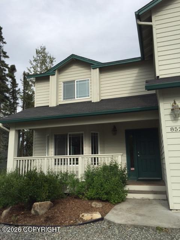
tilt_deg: +11.3
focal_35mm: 29
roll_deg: +0.9
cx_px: 90
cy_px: 120
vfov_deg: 61.7
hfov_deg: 48.2
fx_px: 201
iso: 32
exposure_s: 1/1412
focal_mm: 4.15
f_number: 2.2
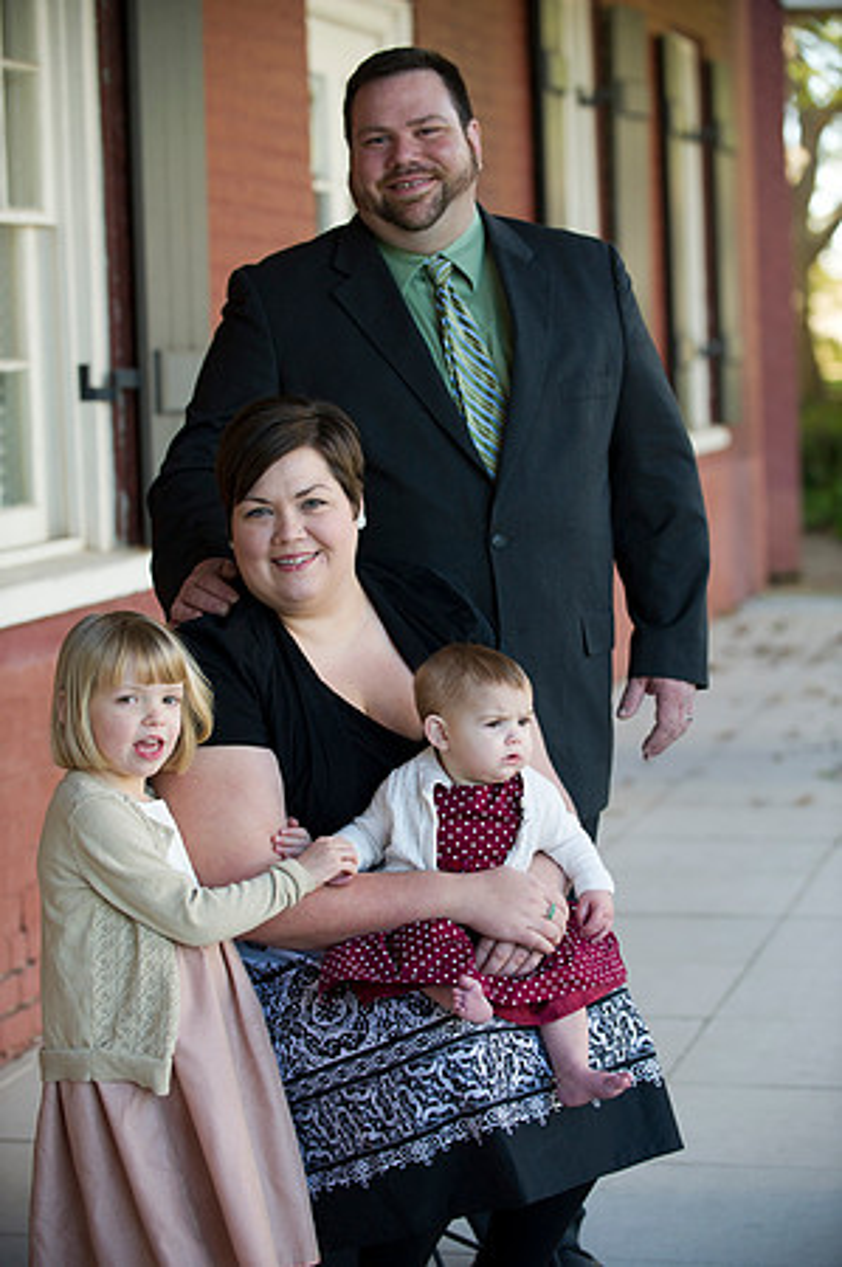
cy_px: 634
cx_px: 421
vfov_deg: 21.5
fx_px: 3340
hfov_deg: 14.4
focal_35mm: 95
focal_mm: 95
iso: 250
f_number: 3.2
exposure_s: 1/250
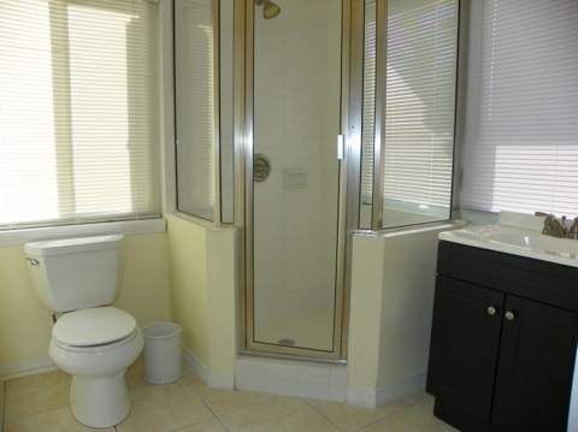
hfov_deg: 67.4
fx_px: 434
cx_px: 289
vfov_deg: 53.0
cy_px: 216
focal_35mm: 26
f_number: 2.8
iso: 64
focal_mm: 4.6
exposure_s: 1/200
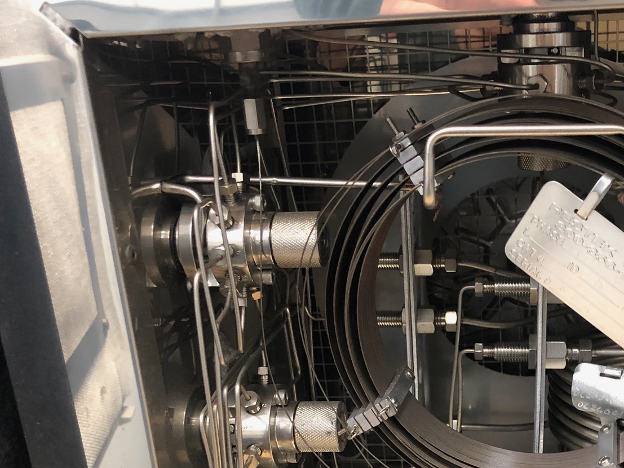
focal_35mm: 51
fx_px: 919
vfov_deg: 27.7
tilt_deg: -21.1
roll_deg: +4.6
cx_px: 445
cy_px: 399
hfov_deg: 36.9
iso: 100
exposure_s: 1/11
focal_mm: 4
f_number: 1.8
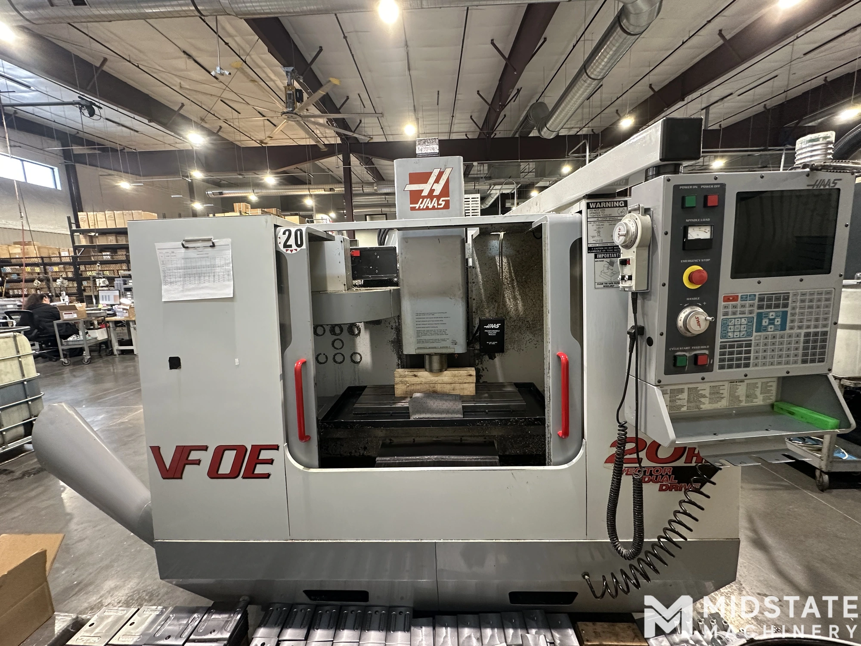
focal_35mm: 14
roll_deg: +1.8
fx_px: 348
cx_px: 430
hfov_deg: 102.1
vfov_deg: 85.7
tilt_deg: -8.1
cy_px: 323
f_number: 2.2
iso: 250
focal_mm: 2.22
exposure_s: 1/60
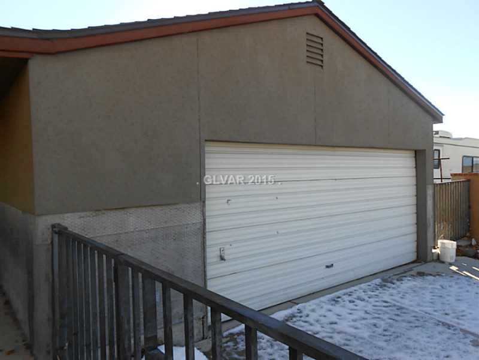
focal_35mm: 26
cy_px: 180
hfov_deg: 67.3
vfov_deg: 53.1
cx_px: 240
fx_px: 360
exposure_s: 1/250
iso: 80
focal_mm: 4.6
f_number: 3.5
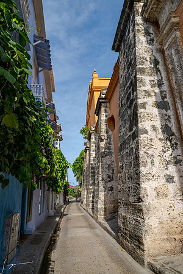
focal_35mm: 24
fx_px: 183
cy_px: 137
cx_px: 92
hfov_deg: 53.1
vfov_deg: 73.7
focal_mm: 24
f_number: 8
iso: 450
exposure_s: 1/250
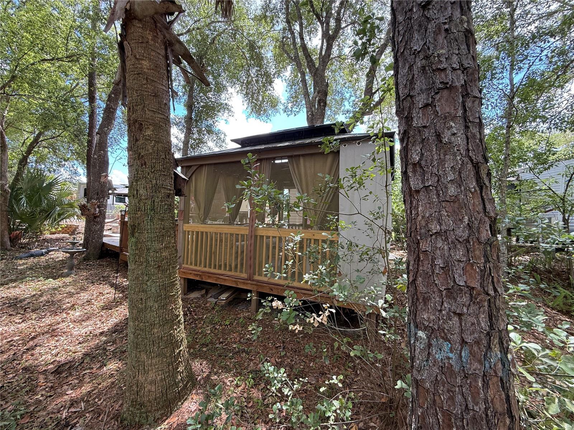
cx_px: 287
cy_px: 215
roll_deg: -2.0
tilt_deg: +1.8
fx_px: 232
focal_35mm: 14
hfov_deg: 102.1
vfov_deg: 85.7
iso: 64
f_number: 2.2
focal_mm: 2.22
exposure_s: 1/112
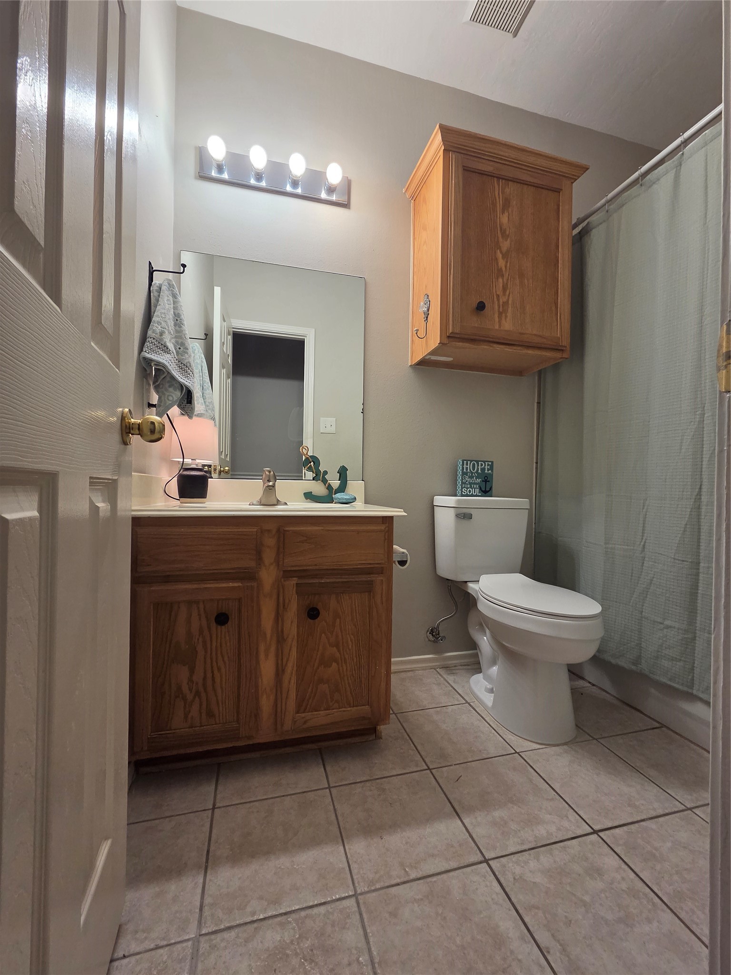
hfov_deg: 89.9
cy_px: 488
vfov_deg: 106.2
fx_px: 366
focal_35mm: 13
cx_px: 366
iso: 160
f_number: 2.2
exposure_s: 1/120
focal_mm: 2.2
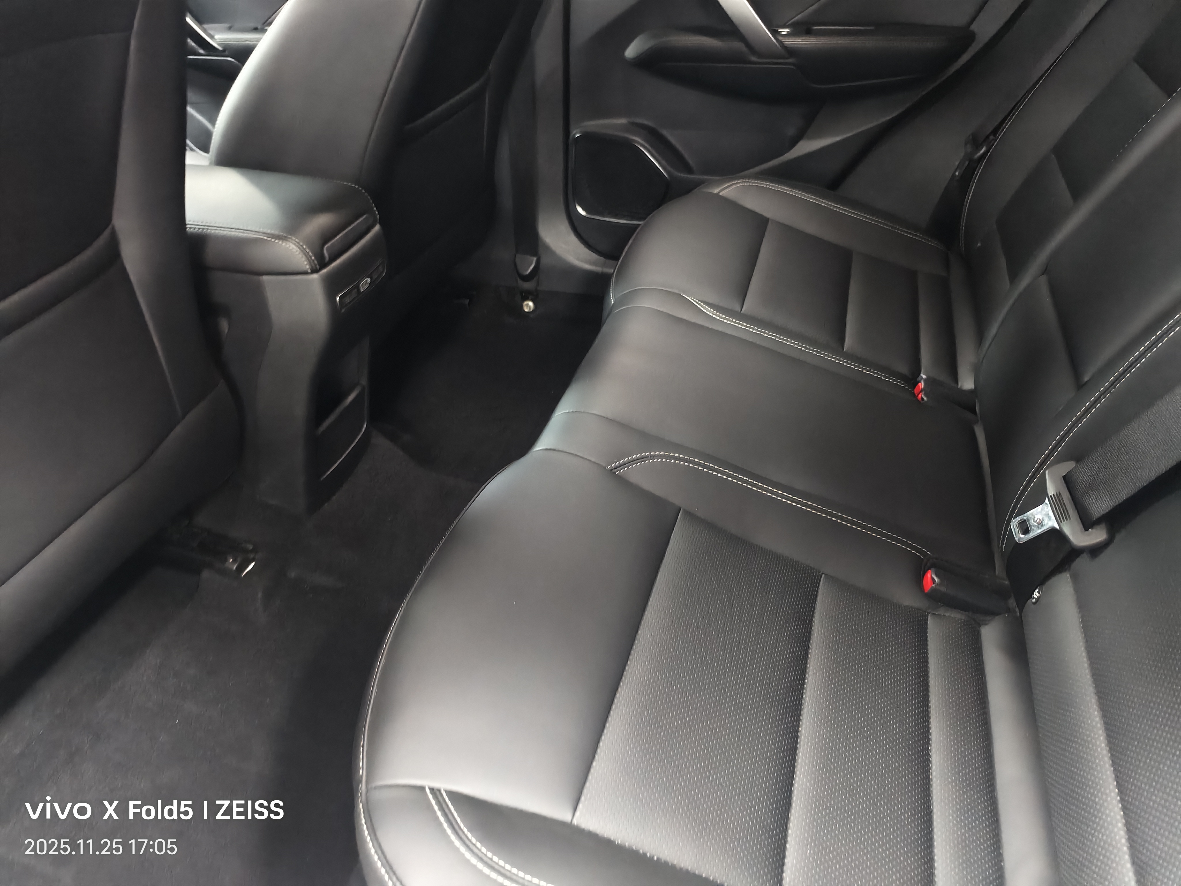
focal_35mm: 23
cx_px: 590
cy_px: 443
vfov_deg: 58.9
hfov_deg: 73.9
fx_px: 785
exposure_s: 1/12.5
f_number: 1.57
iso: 5753
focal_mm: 5.6
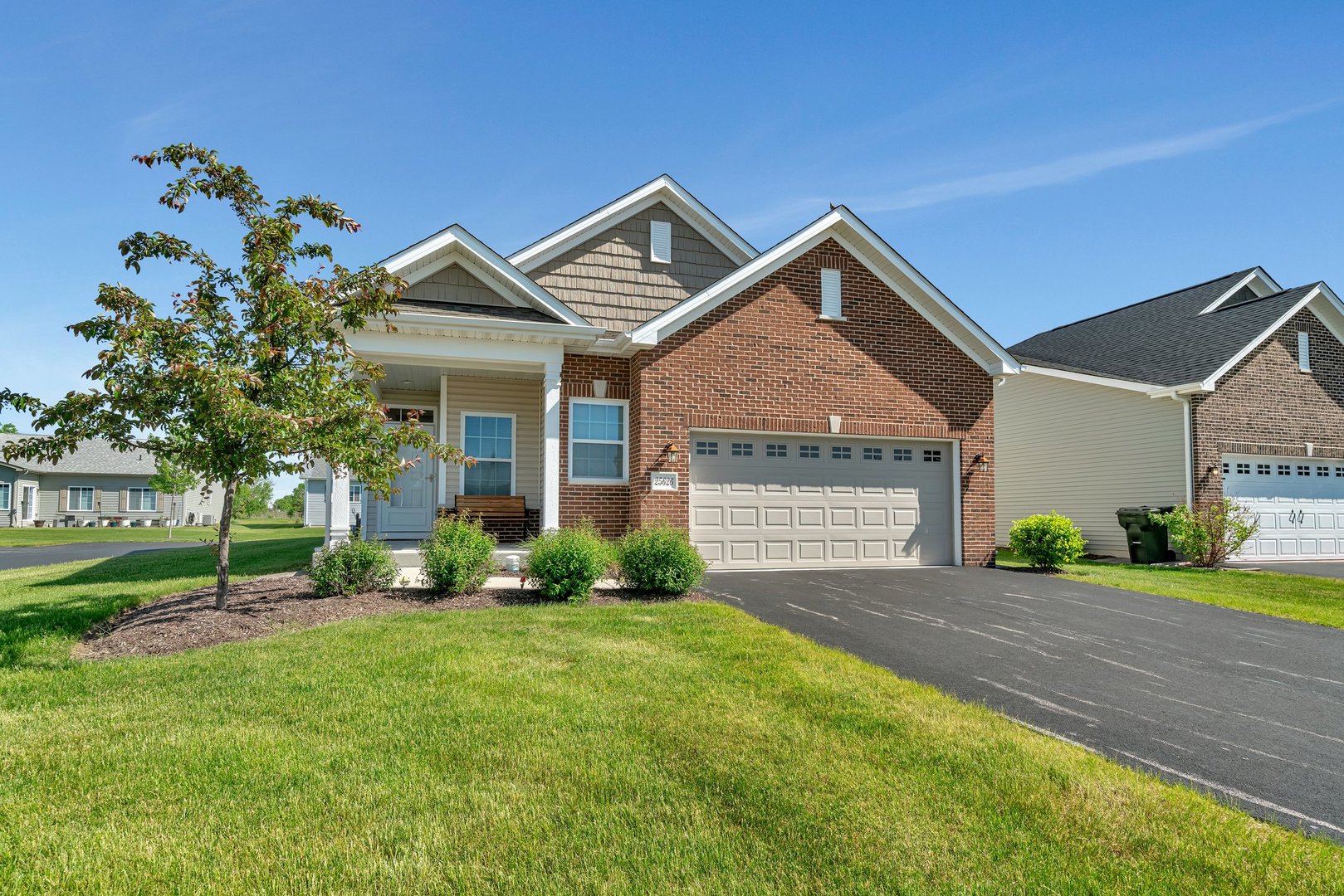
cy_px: 448
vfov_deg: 67.4
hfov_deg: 90.0
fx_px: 672
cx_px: 672
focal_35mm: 18
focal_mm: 18
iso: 250
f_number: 9
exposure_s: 1/125
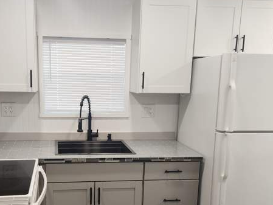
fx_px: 323
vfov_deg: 34.8
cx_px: 101
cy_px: 139
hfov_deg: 45.3
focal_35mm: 41
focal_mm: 5.4
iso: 160
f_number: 1.8
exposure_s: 1/120
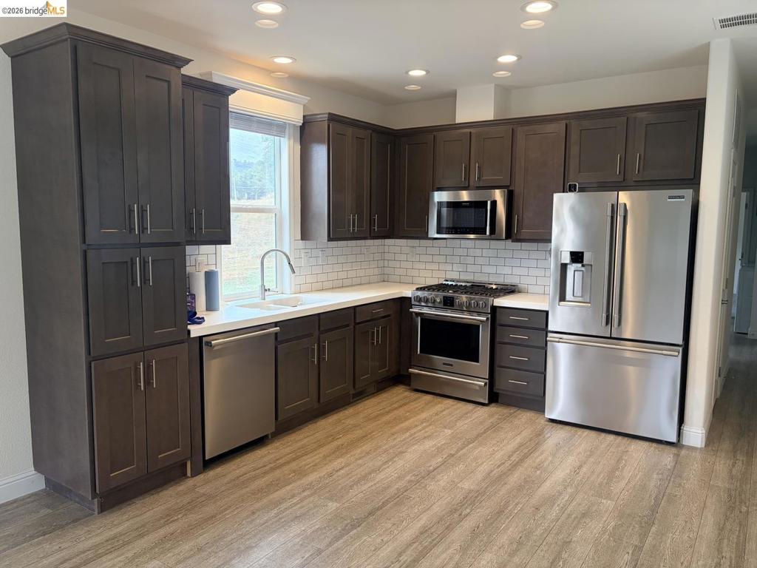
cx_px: 378
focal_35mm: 26
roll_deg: +0.0
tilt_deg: -6.1
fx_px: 569
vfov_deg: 53.1
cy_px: 284
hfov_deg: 67.3
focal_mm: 5.96
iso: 125
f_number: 1.6
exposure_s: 1/150
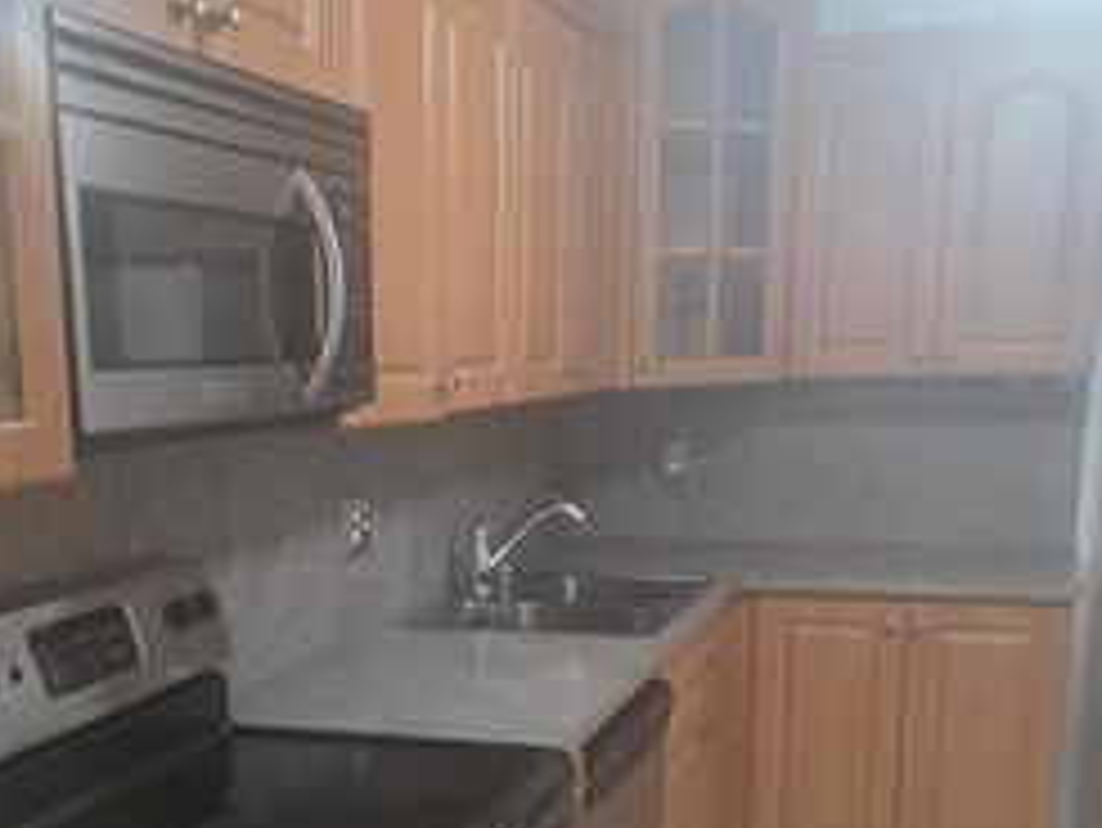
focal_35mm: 47
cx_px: 427
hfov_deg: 40.2
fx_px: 1497
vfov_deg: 29.7
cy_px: 731
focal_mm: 6.25
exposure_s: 1/120
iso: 400
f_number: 1.7
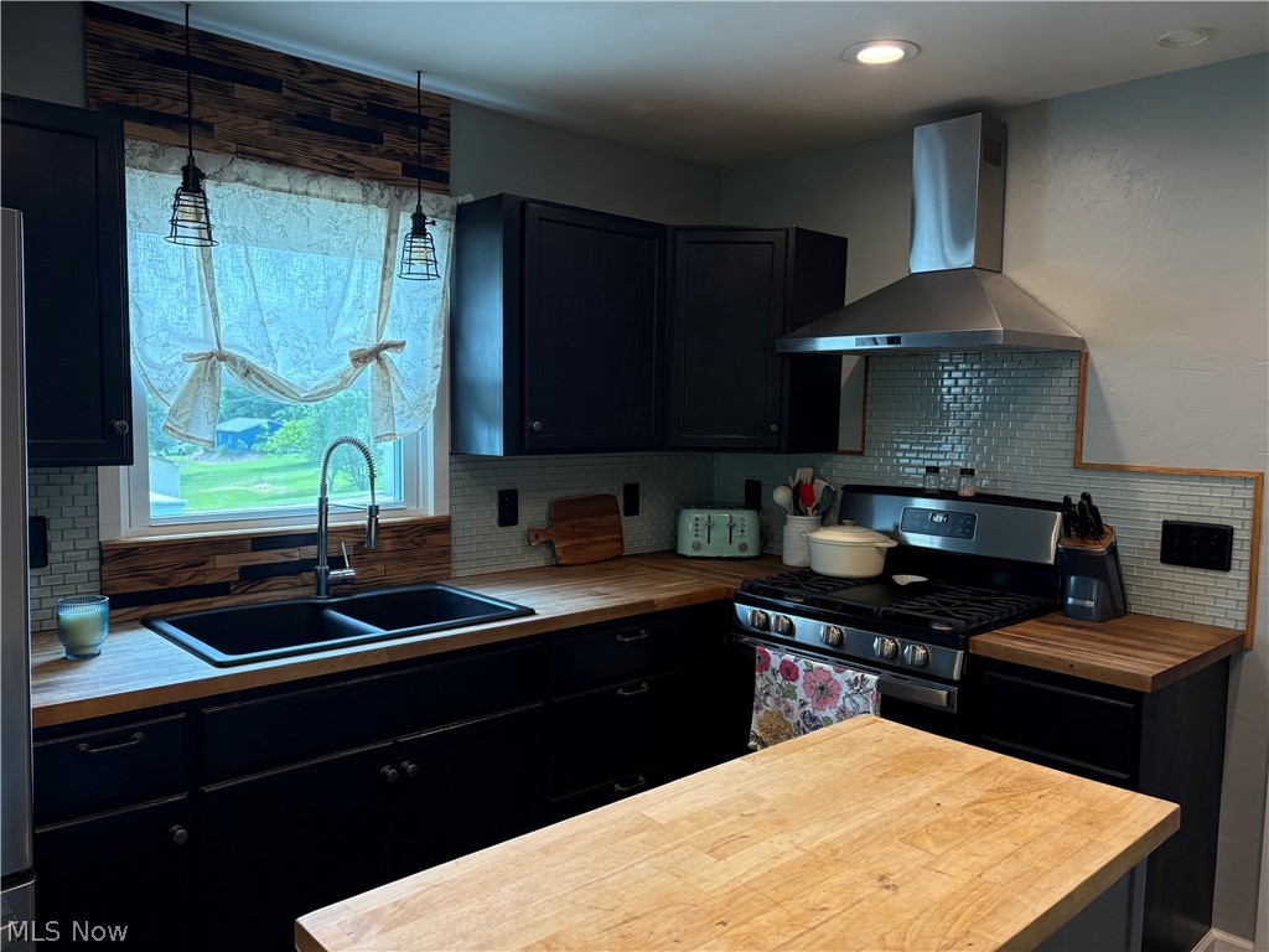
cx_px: 634
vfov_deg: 53.1
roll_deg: -0.1
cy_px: 476
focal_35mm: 26
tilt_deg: -3.8
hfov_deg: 67.3
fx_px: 953
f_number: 1.6
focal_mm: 5.96
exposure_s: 1/120
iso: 160
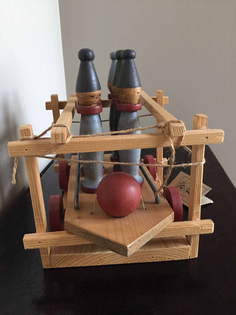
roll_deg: +1.7
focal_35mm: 29
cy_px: 158
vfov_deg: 61.7
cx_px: 118
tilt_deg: -21.0
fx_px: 264
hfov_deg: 48.2
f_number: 2.2
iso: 200
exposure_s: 1/33
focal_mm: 4.15
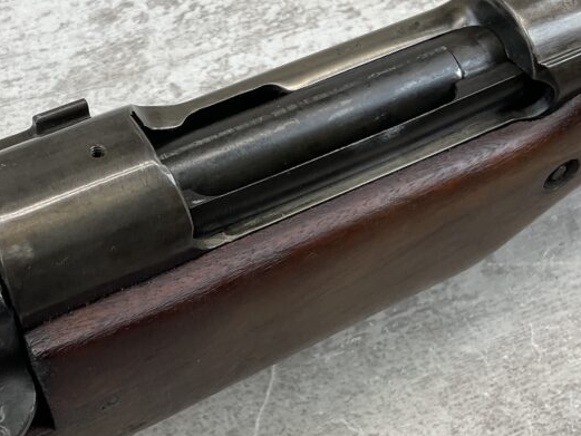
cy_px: 214
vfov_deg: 25.7
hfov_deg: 33.5
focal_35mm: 57
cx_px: 193
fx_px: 957
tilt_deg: -71.5
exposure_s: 1/120
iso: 20
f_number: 1.8
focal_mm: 3
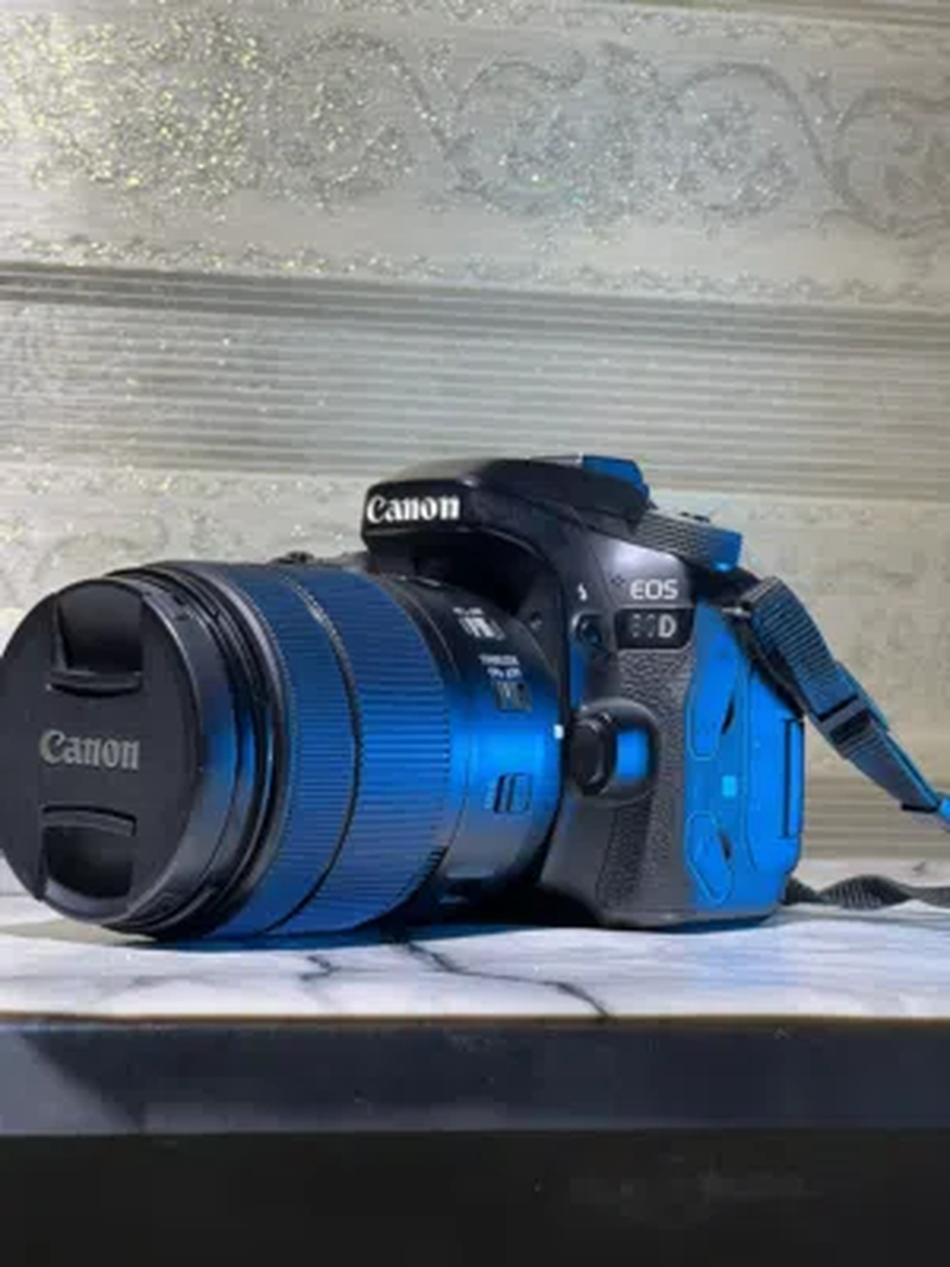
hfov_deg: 19.1
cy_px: 634
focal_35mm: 77
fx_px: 2818
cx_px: 475
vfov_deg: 25.3
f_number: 2.8
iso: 200
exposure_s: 1/60
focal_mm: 9
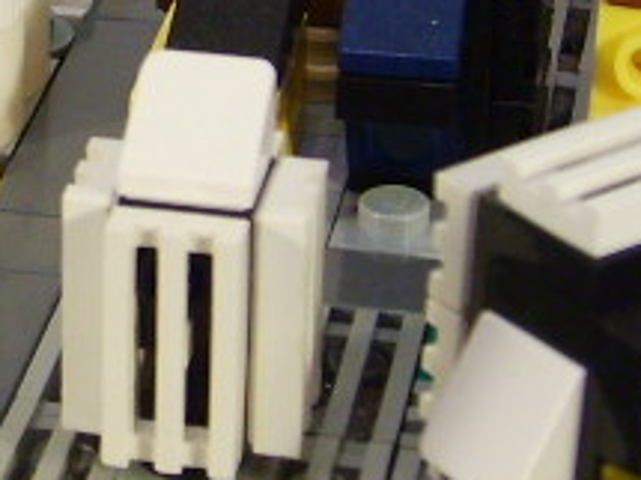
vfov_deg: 8.8
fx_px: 3091
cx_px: -152
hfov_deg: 11.6
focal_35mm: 167
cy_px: -27
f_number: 2.8
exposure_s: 1/30
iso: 96
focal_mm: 5.8
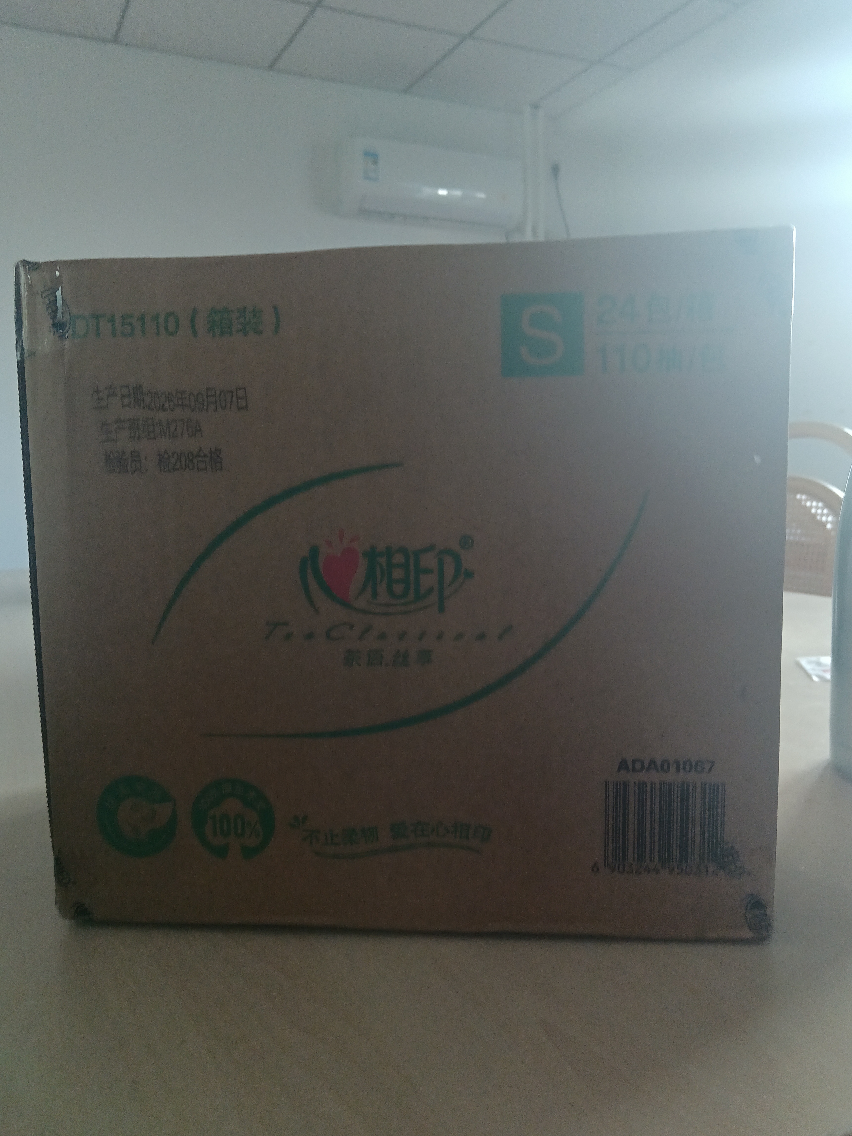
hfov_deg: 51.4
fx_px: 886
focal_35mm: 27
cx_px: 426
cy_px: 568
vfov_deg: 65.3
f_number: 1.9
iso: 745
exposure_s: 1/33.3
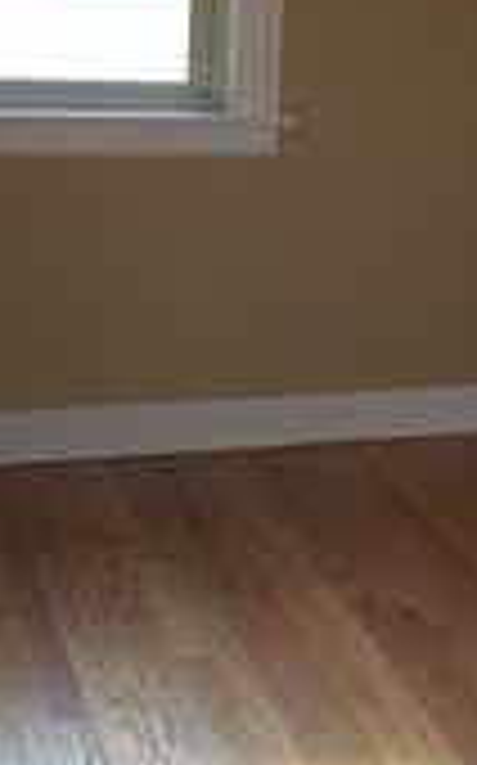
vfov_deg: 23.5
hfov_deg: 14.5
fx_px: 1813
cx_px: 590
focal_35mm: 87
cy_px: 158
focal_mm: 4.15
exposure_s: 1/120
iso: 50
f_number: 2.2
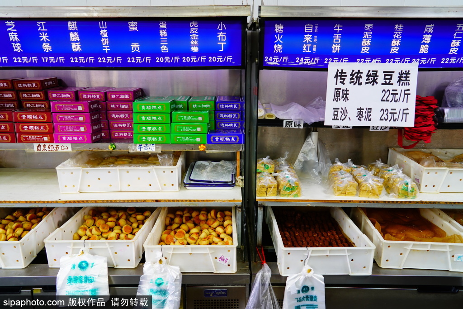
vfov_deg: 51.3
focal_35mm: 25
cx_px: 232
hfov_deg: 71.5
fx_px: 322
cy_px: 154
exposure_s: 1/10
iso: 250
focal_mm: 25
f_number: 5.6
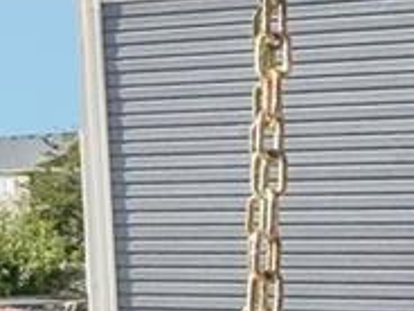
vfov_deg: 11.4
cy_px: -63
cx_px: -1274
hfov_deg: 8.0
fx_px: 1519
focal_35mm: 127
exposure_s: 1/4000
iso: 800
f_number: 8
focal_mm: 10
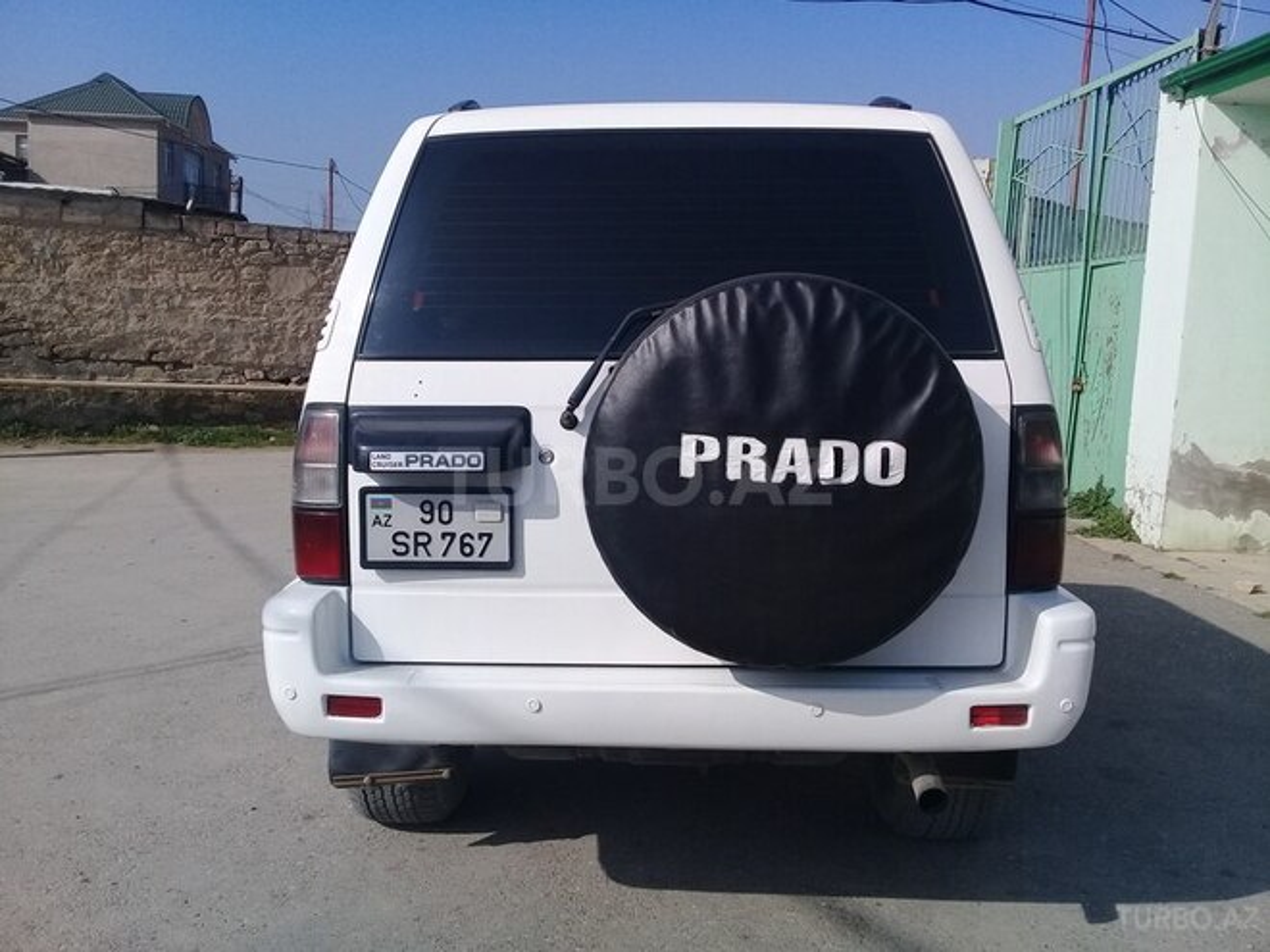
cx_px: 635
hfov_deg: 58.4
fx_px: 1137
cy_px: 476
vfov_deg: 45.4
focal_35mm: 31
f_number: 2.2
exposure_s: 1/2273
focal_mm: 3.3
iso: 50
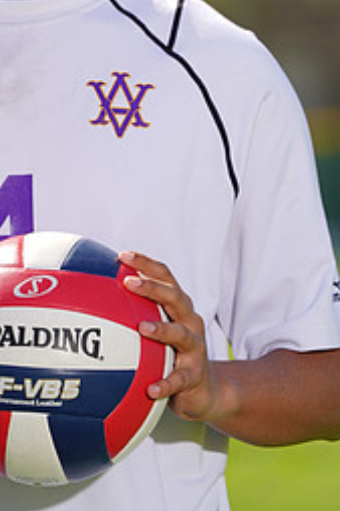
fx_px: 11617
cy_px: -70
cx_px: 27
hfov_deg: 1.7
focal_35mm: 819
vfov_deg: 2.5
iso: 64
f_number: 7.1
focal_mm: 358
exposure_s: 1/200
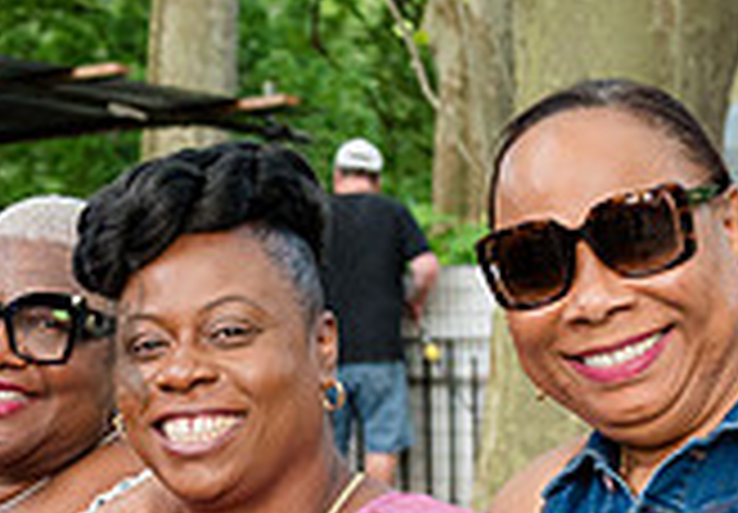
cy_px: 620
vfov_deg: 9.1
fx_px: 3199
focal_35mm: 154
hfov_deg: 13.0
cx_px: 28
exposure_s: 1/125
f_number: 3.5
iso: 1000
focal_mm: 36
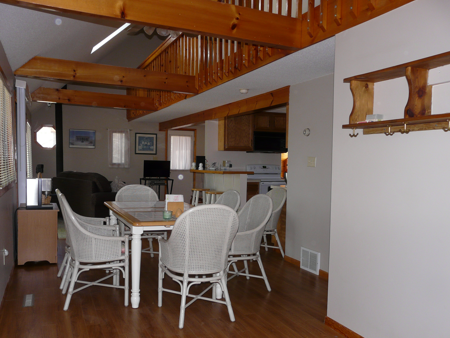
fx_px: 403
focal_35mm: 31
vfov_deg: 45.4
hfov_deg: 58.4
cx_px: 225
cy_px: 185
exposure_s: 1/30
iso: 100
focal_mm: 4.6
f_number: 2.8
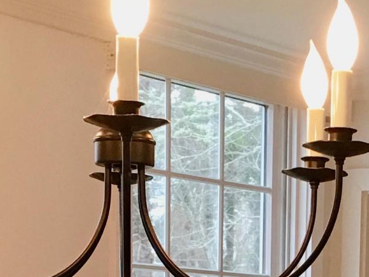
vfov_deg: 9.8
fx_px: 1524
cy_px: 525
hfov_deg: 13.6
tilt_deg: -5.8
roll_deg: -1.6
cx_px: 374
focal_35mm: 143
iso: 25
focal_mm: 4.15
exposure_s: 1/30
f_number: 2.2
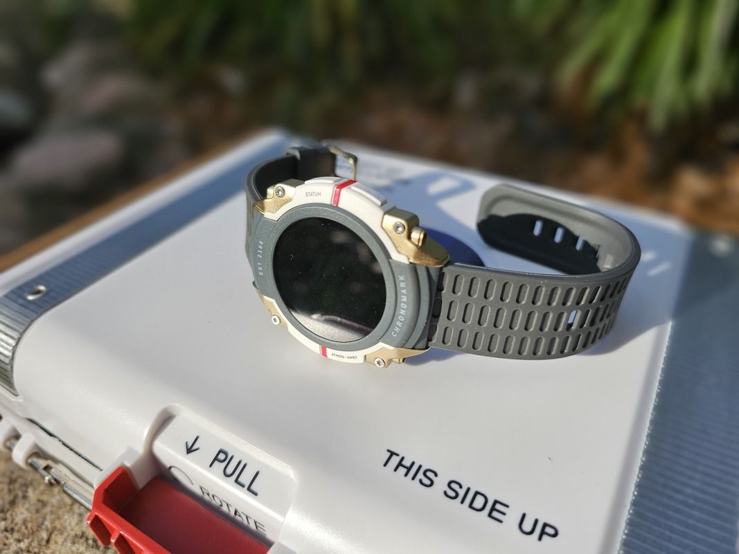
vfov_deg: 58.9
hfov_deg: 73.9
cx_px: 370
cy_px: 277
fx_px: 491
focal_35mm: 23
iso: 20
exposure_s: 1/1041
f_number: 1.7
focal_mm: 6.3
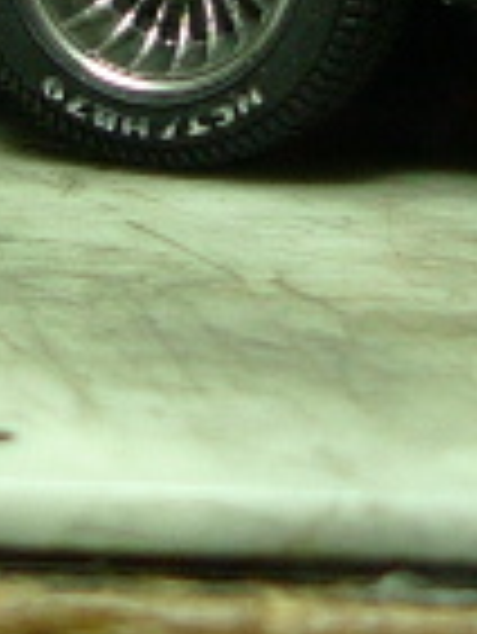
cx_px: -270
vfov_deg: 9.1
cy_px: -301
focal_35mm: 213
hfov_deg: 6.9
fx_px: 3908
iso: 125
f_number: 2.1
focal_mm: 5.4
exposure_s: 1/30
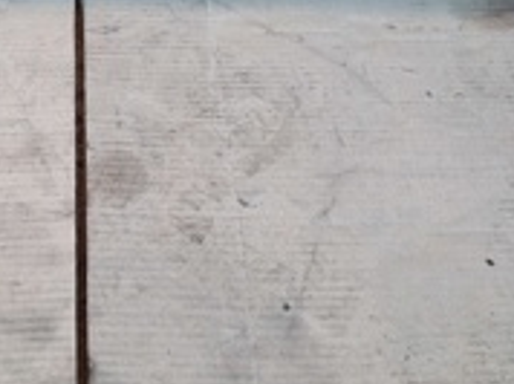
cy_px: -146
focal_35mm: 90
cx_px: 124
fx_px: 1335
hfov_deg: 21.6
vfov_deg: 15.4
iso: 200
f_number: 1.8
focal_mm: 4.69
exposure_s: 1/100
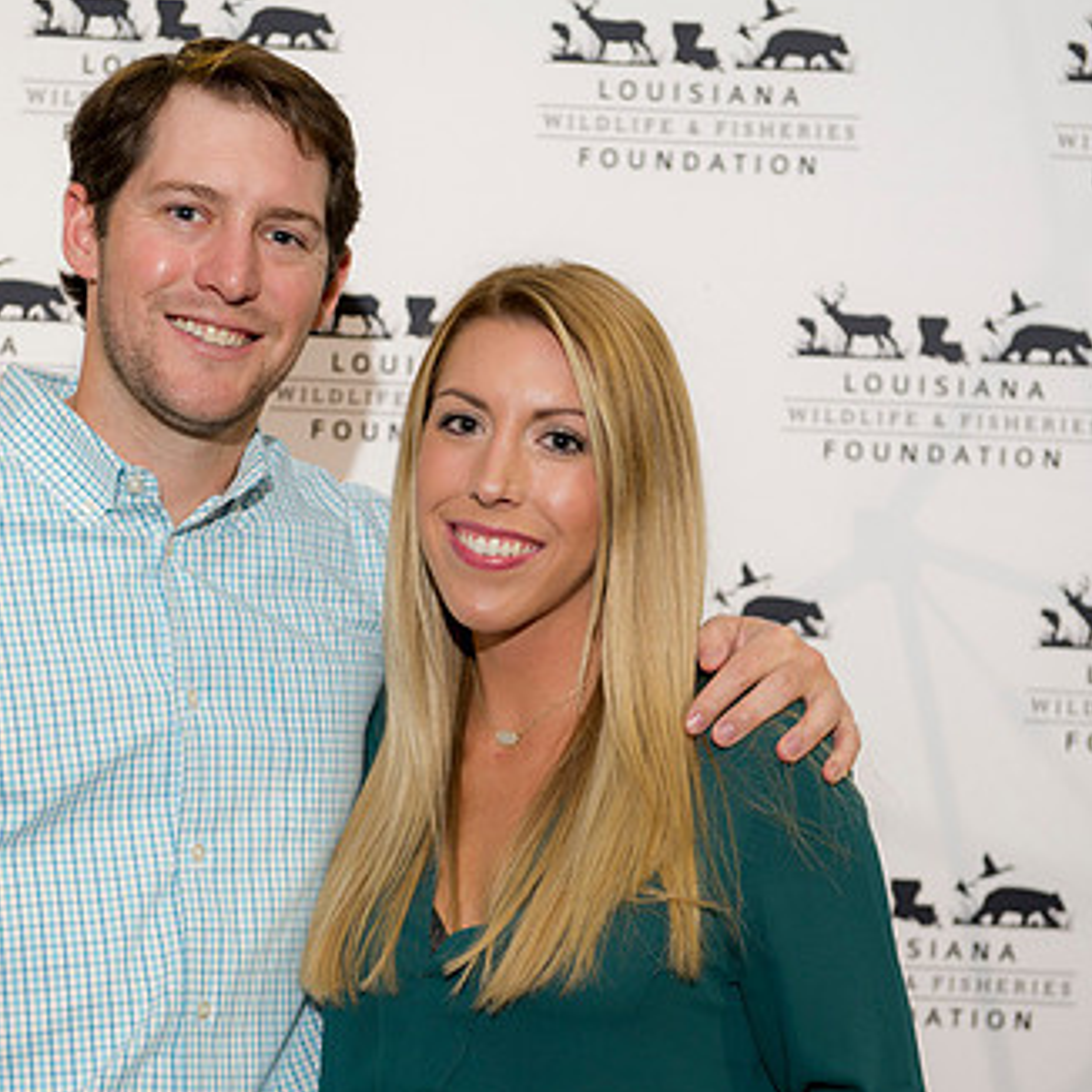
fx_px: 2962
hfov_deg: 20.9
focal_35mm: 83
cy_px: 633
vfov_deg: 20.9
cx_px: 486
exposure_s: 1/125
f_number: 3.5
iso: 800
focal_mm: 55
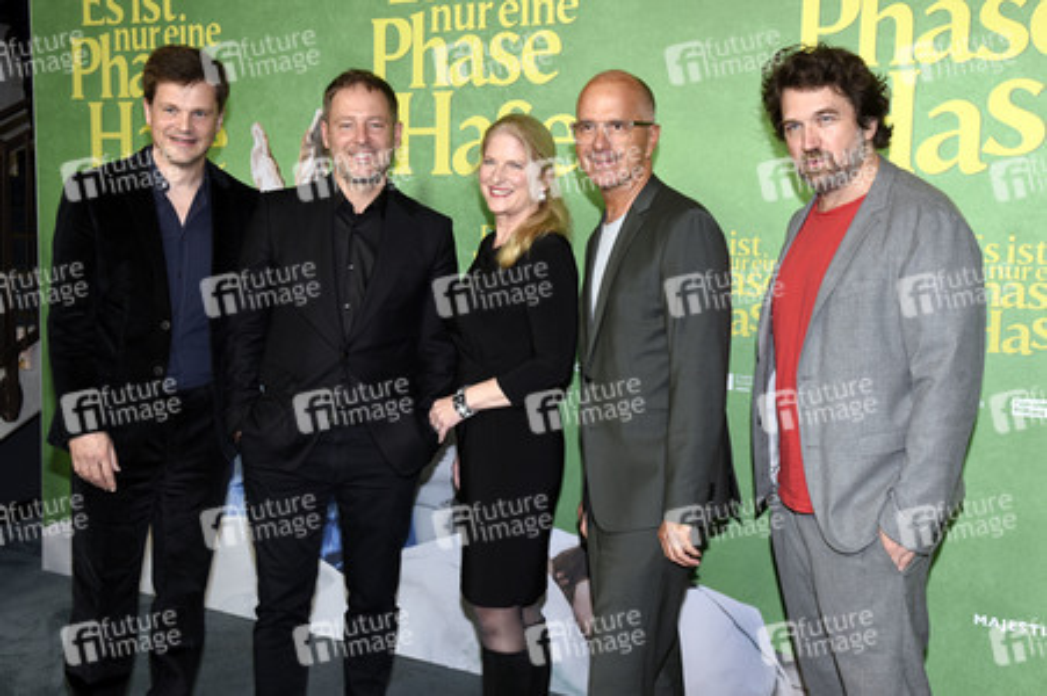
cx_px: 524
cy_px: 348
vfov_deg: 35.0
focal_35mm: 38
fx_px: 1104
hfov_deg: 50.7
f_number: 6.3
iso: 500
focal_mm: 38
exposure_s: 1/125
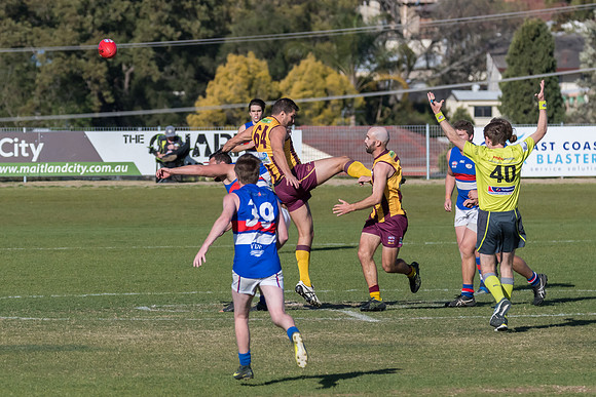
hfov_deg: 4.4
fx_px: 7763
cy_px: 171
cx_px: 294
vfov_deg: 2.9
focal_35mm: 469
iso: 800
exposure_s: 1/6400
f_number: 8
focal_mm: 260
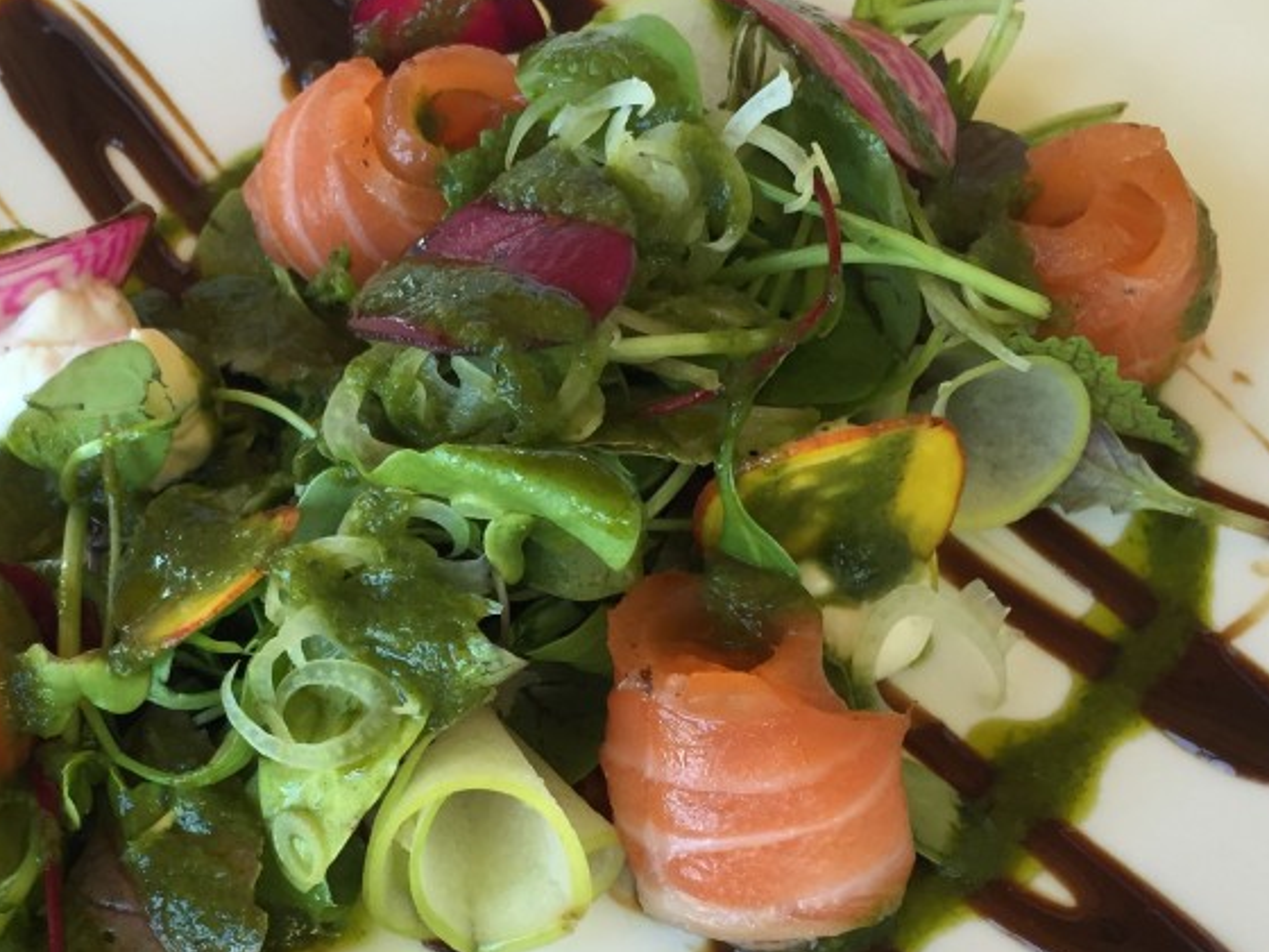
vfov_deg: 27.4
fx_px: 1943
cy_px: 637
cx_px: 399
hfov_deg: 35.7
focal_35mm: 53
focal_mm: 4.15
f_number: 2.2
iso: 32
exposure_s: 1/33
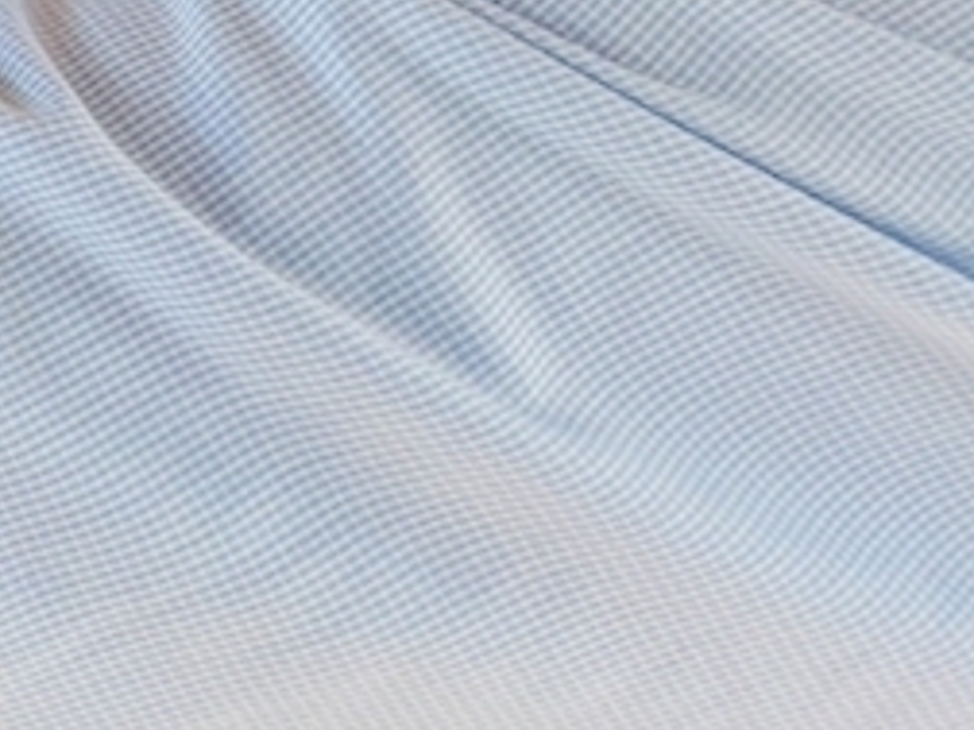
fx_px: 3714
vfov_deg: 10.3
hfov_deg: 12.1
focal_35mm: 132
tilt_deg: -11.6
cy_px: -761
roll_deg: -0.7
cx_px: -1330
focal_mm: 5.96
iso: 50
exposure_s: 1/193
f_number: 1.6
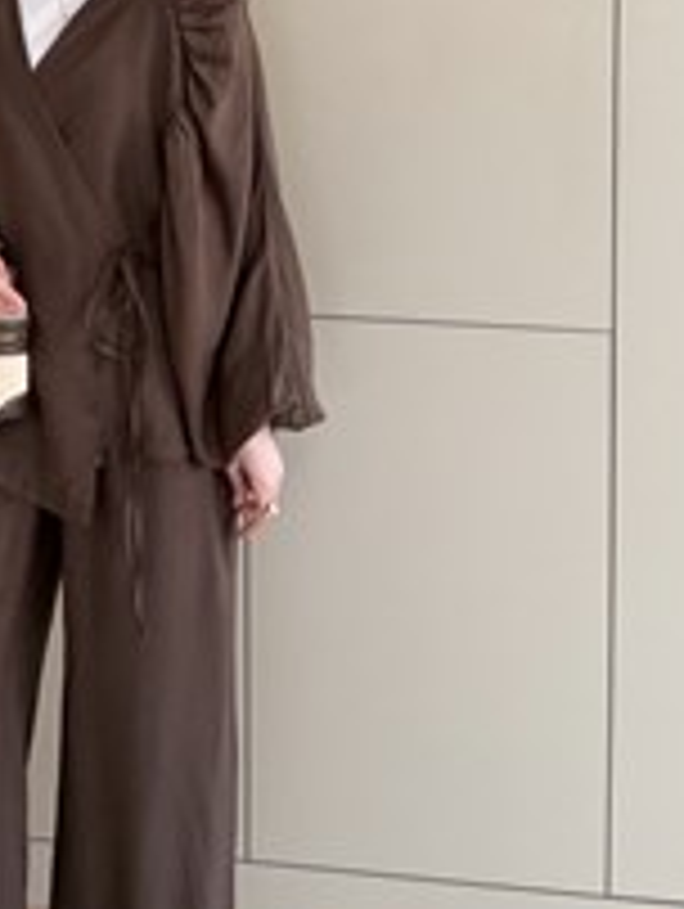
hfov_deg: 28.6
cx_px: 72
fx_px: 1288
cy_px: 322
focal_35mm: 49
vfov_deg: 38.5
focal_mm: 6.76
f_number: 1.78
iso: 200
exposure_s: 1/121
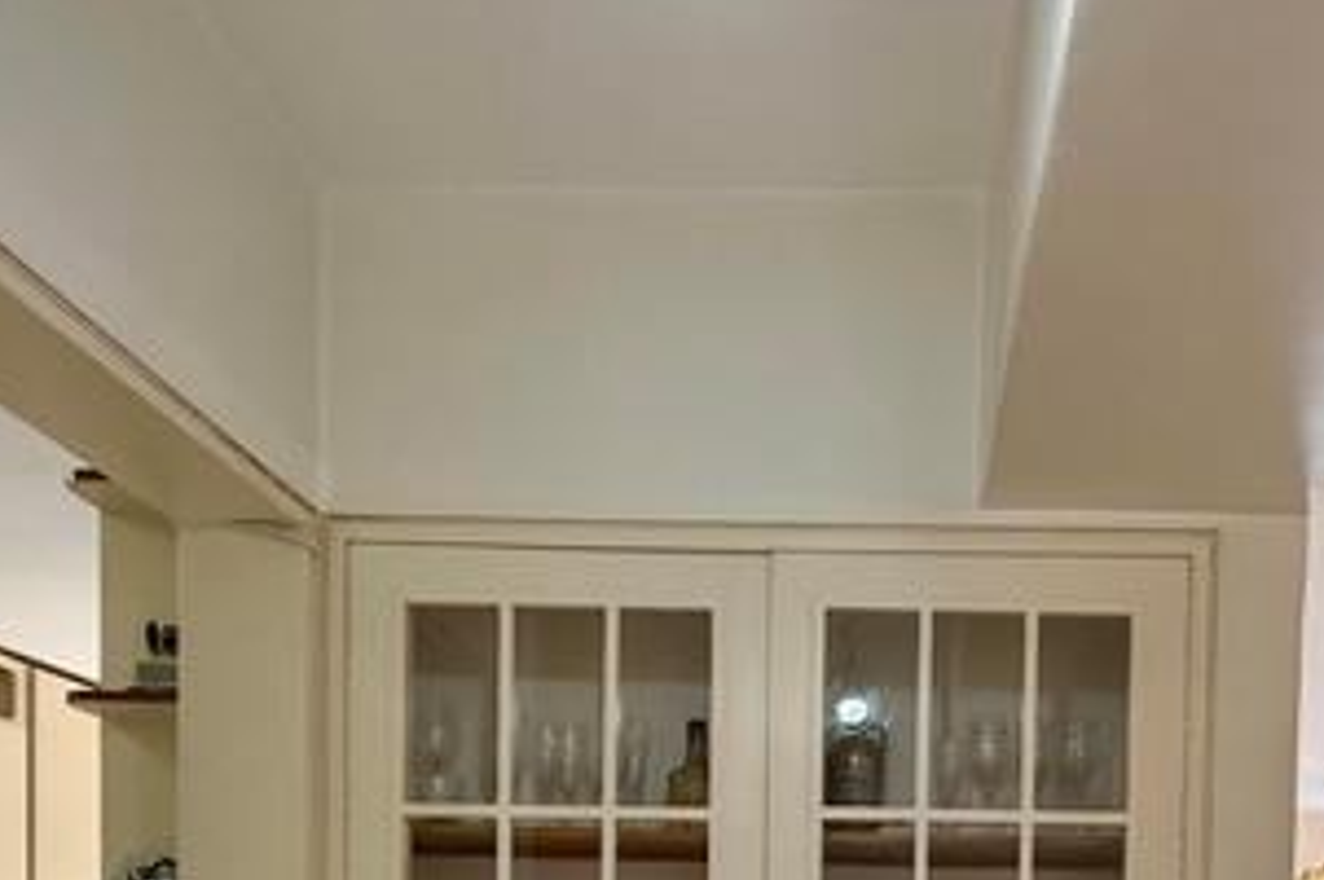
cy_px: 1038
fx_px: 1139
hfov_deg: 58.7
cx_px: 902
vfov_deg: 34.4
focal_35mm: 31
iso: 250
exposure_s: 1/120
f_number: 2.2
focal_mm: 2.22
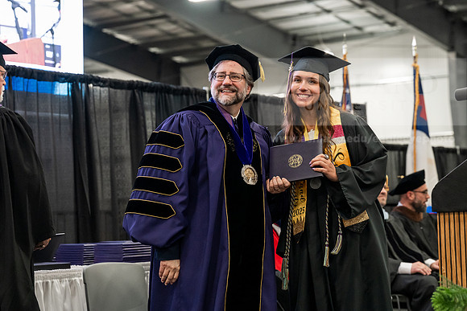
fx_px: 1116
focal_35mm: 86
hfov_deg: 23.6
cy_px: 156
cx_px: 234
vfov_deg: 15.9
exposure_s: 1/200
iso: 4000
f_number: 4.5
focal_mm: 86
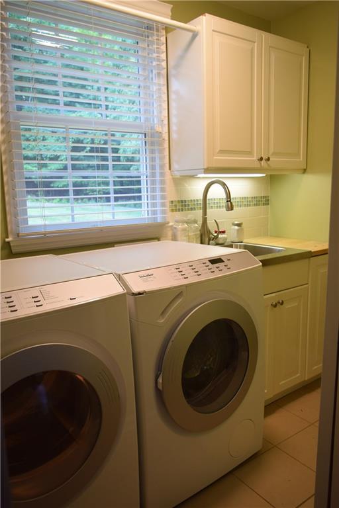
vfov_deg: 67.4
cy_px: 254
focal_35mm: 27
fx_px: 381
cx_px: 170
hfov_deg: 47.9
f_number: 4
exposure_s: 1/60
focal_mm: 18
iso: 560
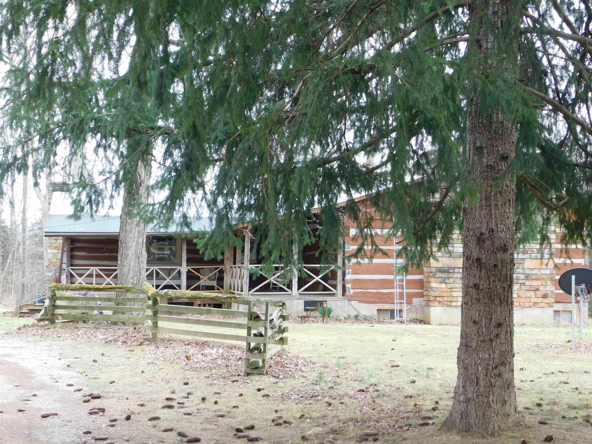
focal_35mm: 59
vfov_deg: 24.8
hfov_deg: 32.7
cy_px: 222
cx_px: 296
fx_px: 1009
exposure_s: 1/50
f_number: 4
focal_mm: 10.4
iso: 125
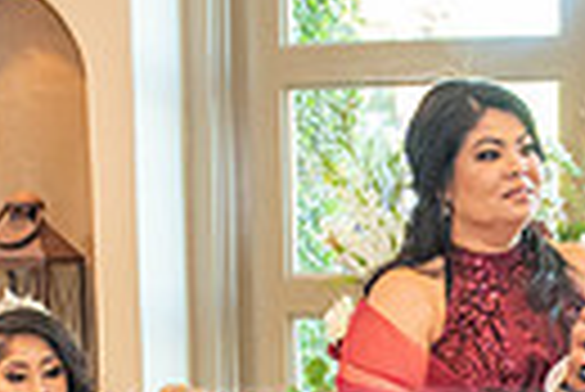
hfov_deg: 18.8
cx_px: 518
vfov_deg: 12.5
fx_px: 1741
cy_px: 493
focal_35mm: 107
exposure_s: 1/125
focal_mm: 24
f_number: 3.5
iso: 1600
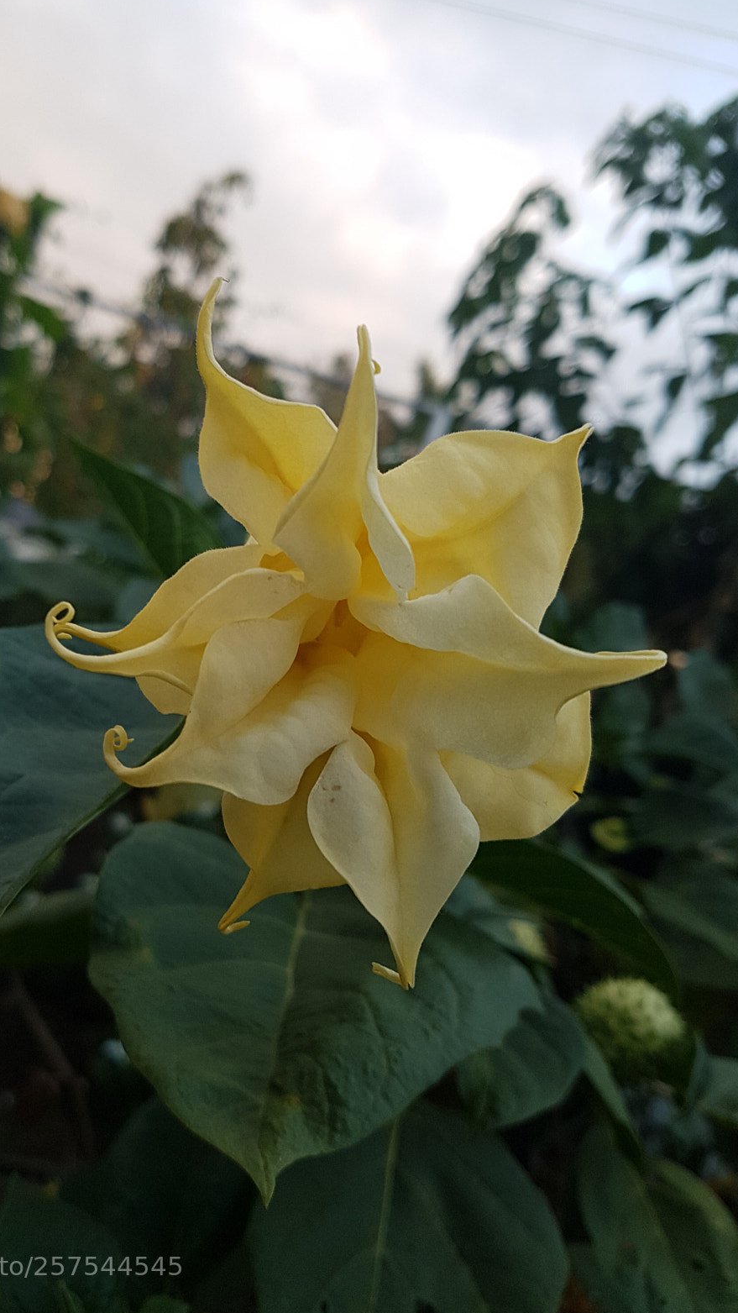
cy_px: 660
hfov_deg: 39.7
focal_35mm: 29
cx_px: 247
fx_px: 1009
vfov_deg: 66.1
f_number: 1.7
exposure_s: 1/116
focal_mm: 4.2
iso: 50
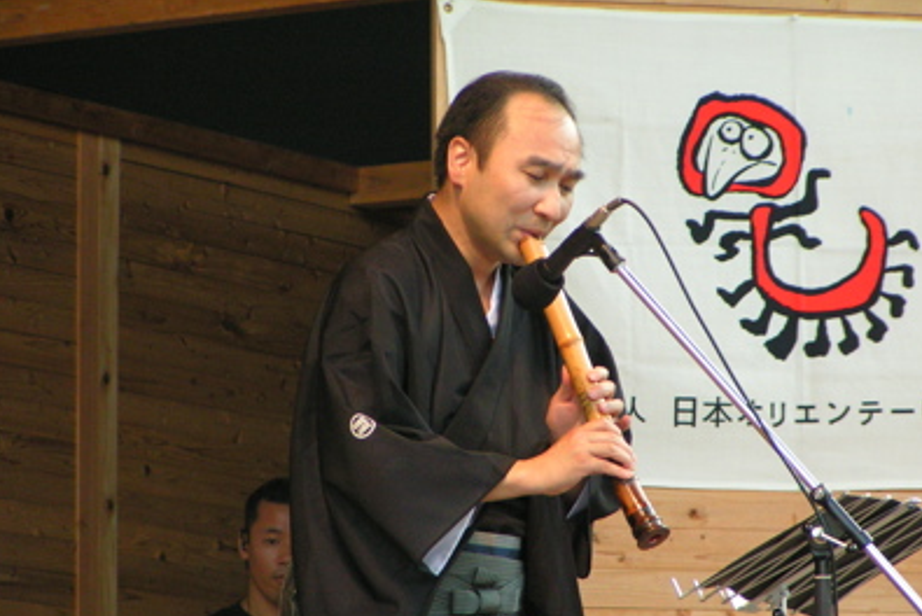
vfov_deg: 4.5
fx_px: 7766
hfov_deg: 6.8
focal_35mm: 303
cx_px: 480
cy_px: 330
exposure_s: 1/200
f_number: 3.5
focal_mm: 41.4
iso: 200
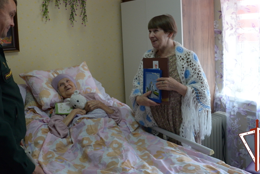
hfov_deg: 55.1
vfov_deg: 38.3
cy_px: 53
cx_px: 97
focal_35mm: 34
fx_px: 246
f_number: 6.3
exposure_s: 1/250
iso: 2200
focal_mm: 24
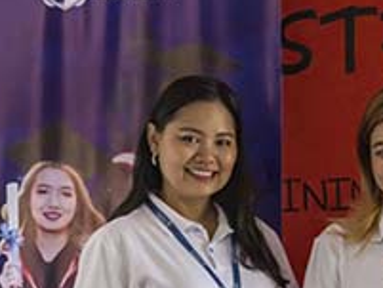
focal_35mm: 135
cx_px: 549
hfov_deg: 13.8
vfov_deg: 10.5
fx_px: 1498
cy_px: 448
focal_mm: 29.5
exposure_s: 1/200
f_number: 5.6
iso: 14400
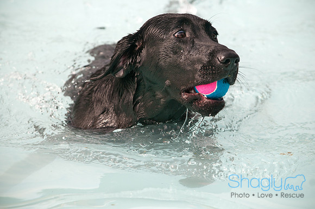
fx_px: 2621
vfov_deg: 4.6
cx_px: 158
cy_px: 104
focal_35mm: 300
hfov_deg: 6.9
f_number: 5.6
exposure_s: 1/1250
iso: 320
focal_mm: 200
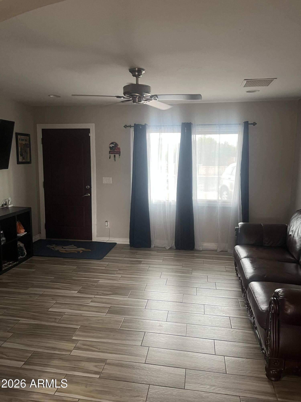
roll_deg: +1.5
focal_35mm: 26
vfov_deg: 67.3
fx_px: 301
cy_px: 201
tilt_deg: -9.0
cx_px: 150
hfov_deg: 53.1
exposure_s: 1/60
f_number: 1.6
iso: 125
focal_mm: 5.1
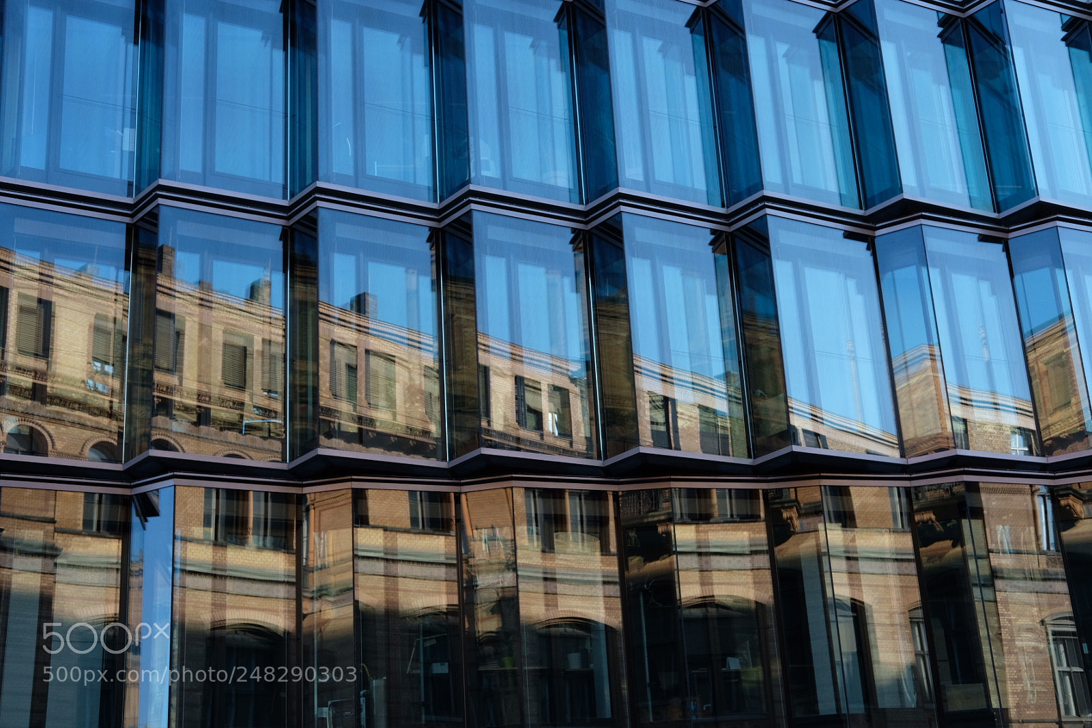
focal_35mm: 53
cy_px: 364
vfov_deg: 25.5
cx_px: 546
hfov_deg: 37.5
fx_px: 1608
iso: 800
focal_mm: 35
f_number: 8
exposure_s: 1/250
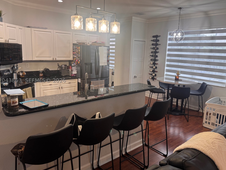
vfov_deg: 53.0
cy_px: 80
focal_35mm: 26
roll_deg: -2.2
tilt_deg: -9.7
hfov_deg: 67.3
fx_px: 170
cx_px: 113
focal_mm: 6.76
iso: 125
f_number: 1.78
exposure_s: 1/60
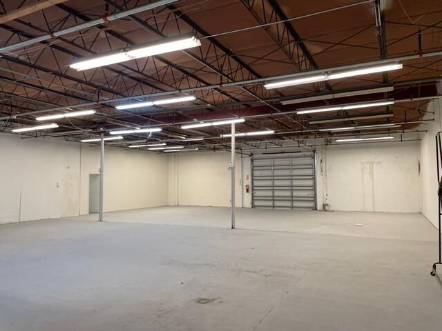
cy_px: 166
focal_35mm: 26
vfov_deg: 53.1
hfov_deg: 67.3
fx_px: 332
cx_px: 221
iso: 125
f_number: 1.6
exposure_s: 1/120
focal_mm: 4.2
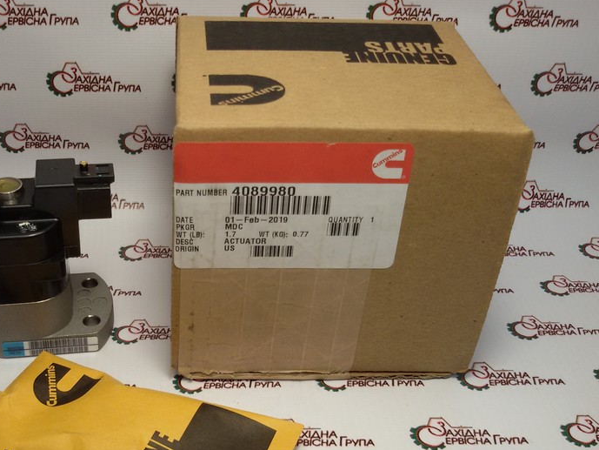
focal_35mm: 45
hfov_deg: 41.7
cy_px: 306
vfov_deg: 31.9
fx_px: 779
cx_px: 213
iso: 40
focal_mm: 2.93
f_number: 2.4
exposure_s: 1/100
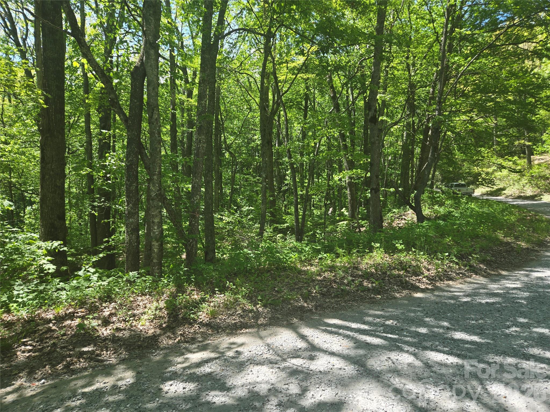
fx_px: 365
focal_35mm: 23
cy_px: 206
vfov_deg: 58.9
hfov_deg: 73.9
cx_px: 275
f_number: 1.8
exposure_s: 1/311
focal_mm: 5.4
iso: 25
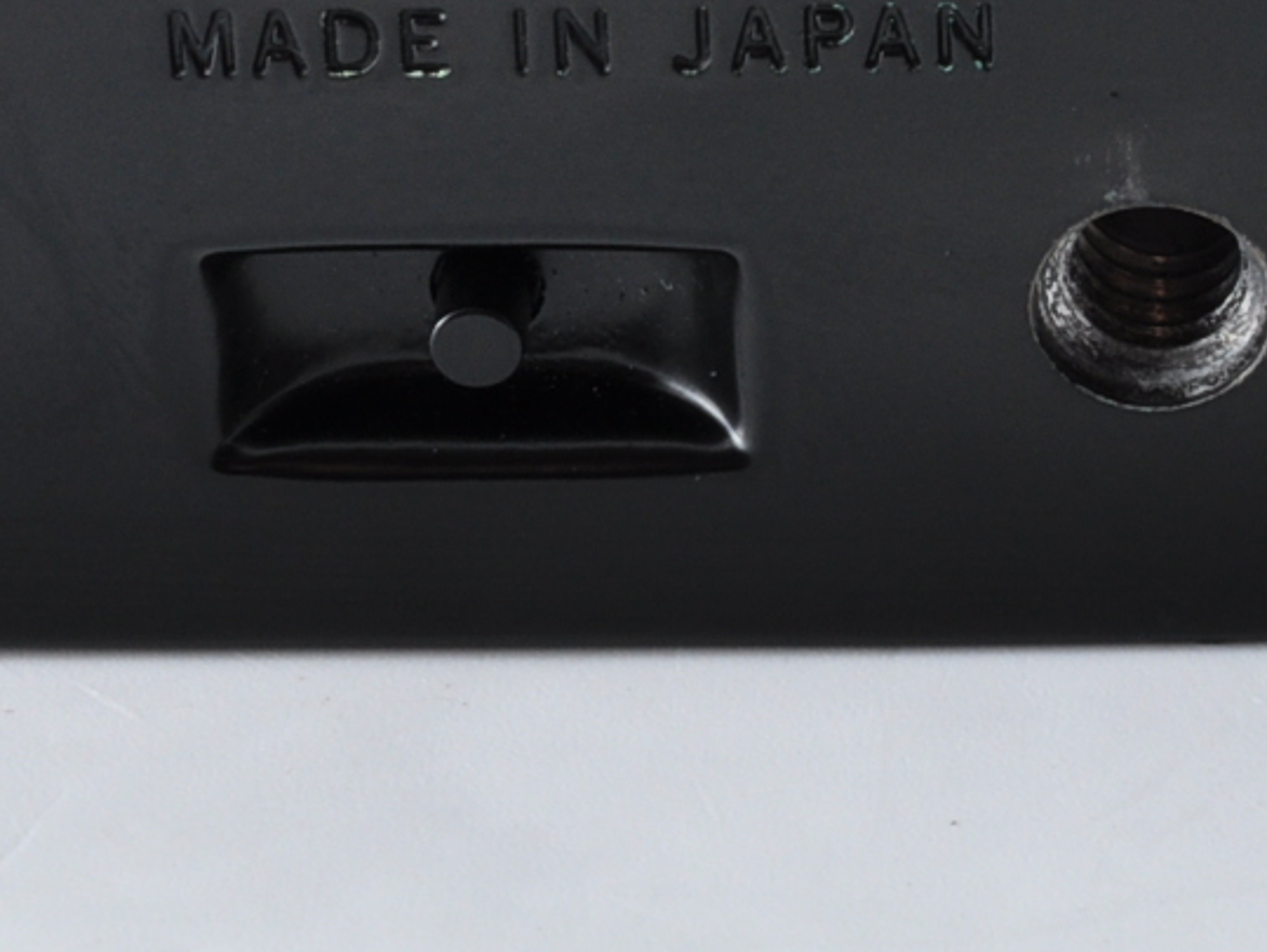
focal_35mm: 229
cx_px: 1509
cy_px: -566
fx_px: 8387
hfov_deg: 8.5
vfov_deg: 6.4
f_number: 16
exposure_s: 1/200
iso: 200
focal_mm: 40
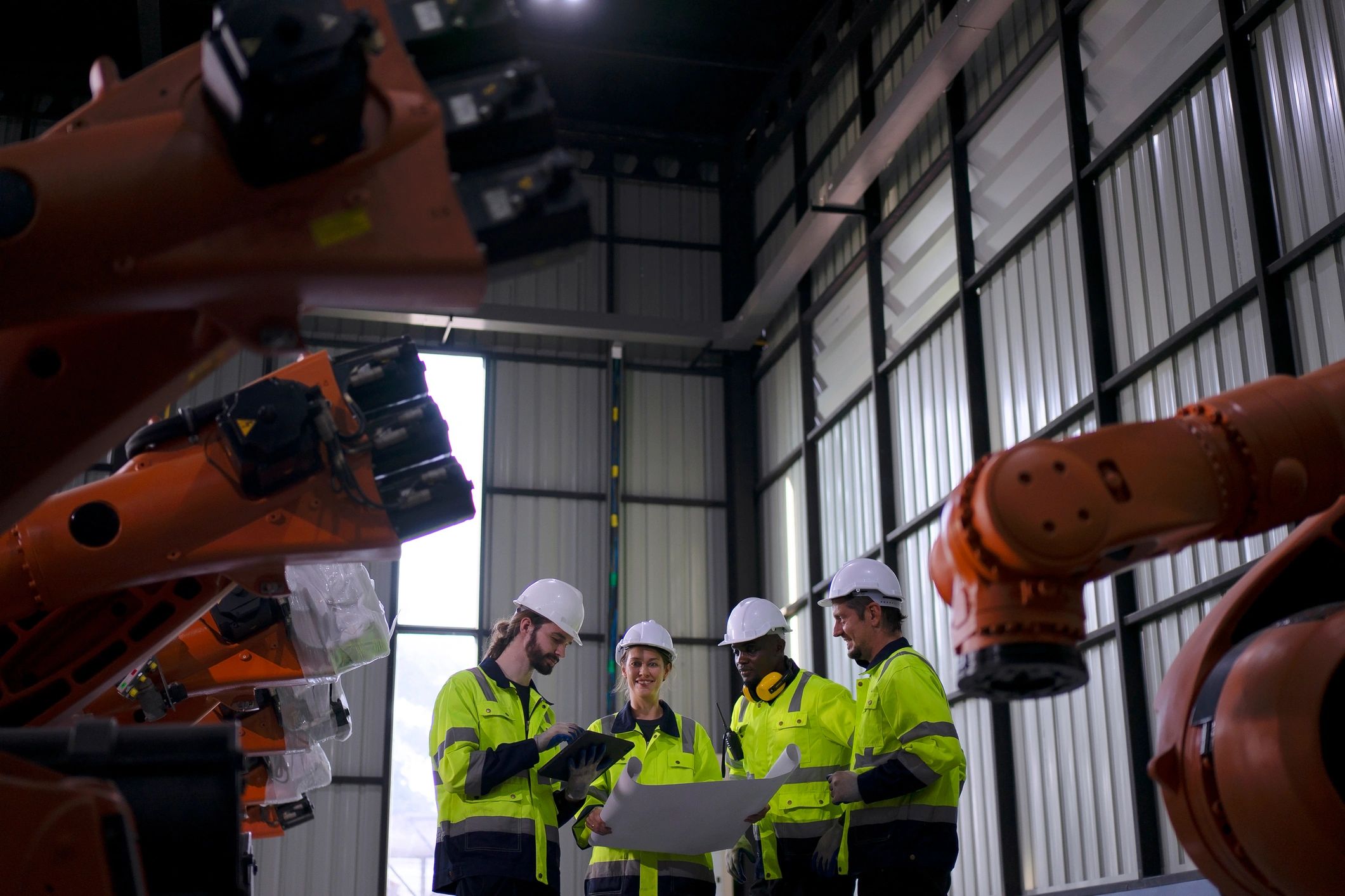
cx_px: 672
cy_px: 448
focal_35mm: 45
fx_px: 1681
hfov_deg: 43.6
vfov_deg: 29.9
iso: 250
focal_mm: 45
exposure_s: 1/200
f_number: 1.8
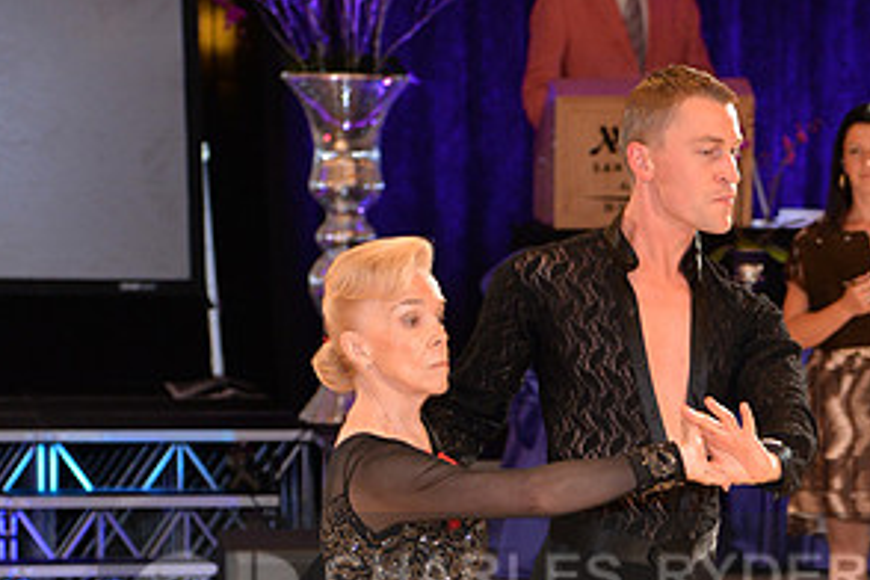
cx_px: 508
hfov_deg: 10.4
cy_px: 613
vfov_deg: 6.9
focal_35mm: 197
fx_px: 4760
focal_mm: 100
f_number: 4.5
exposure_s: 1/250
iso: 1600
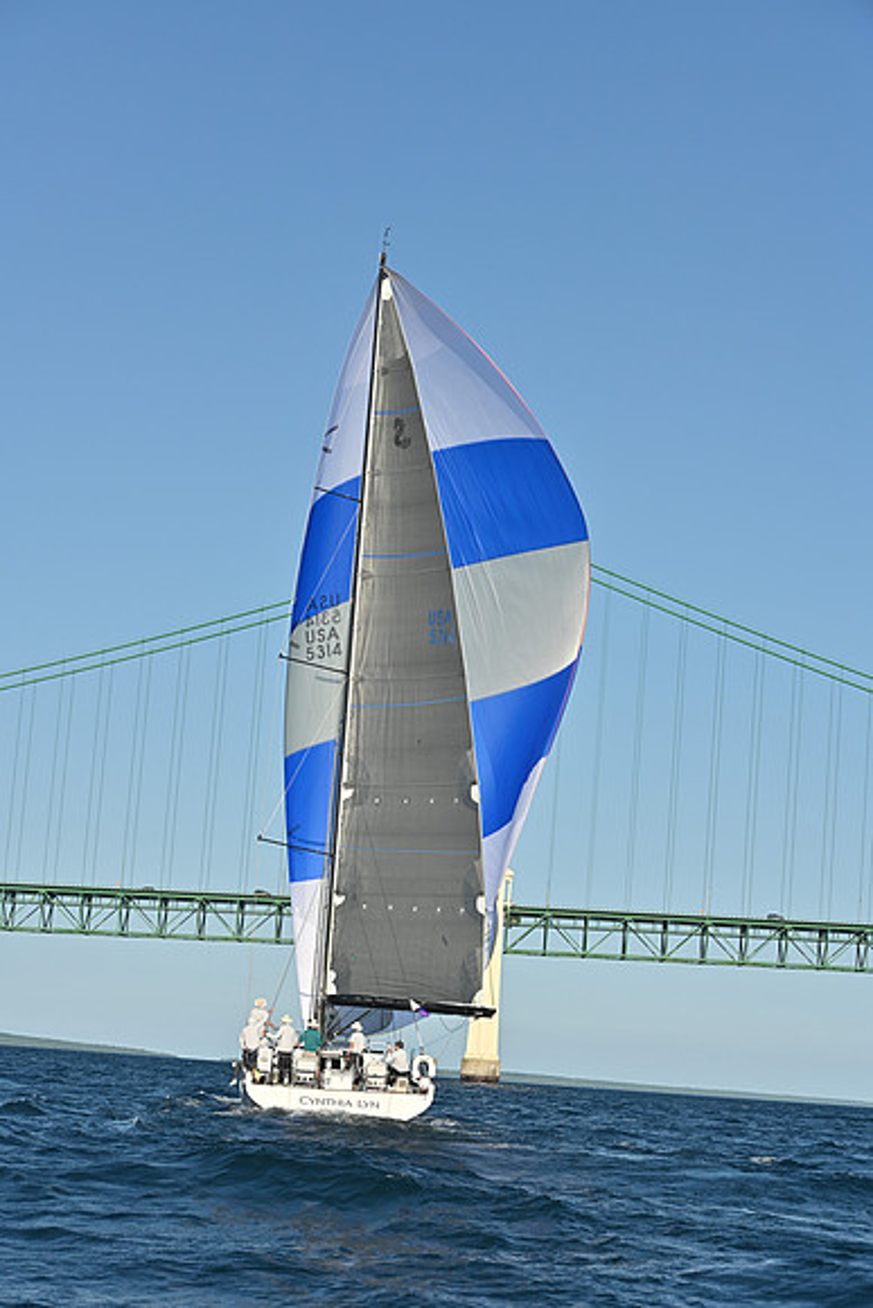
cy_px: 654
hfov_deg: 19.5
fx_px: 2545
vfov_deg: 28.8
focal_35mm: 70
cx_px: 436
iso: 320
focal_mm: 70
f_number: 7.1
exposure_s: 1/1600
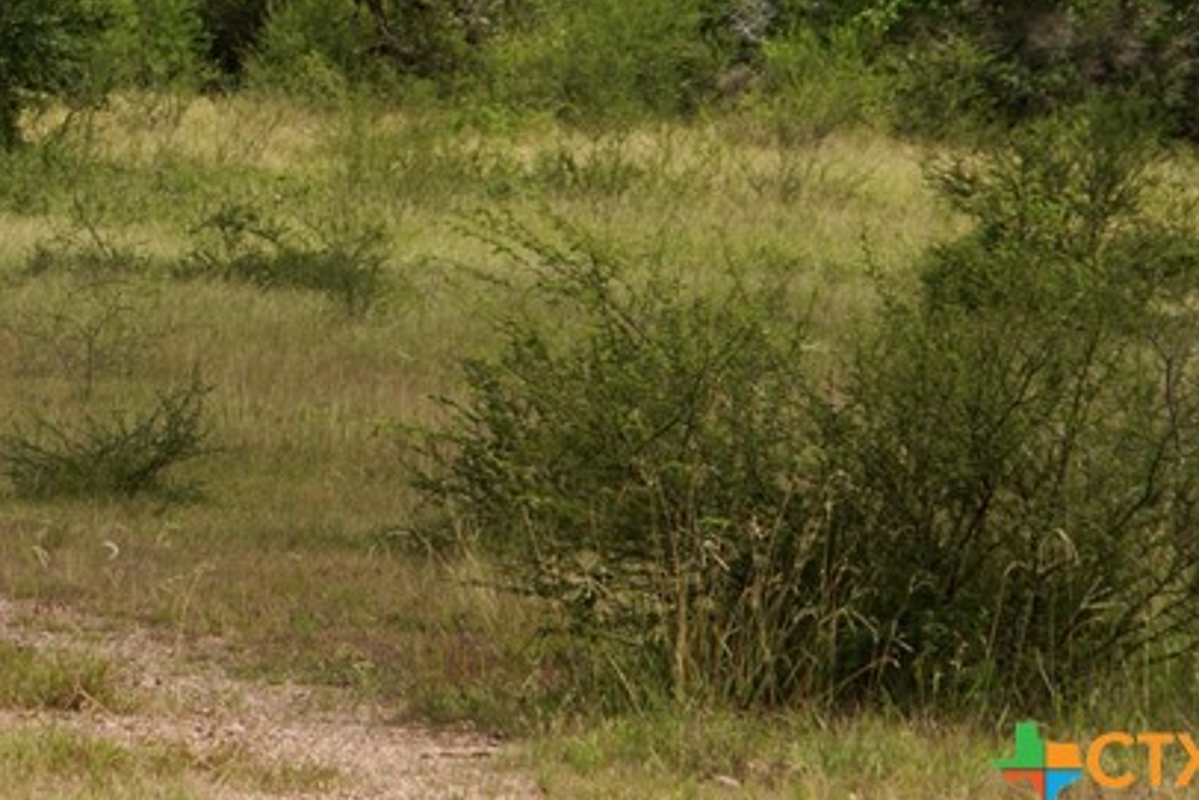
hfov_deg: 5.7
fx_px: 12027
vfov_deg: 3.8
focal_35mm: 361
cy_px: -201
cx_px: -180
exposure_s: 1/400
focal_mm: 90
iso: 100
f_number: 8
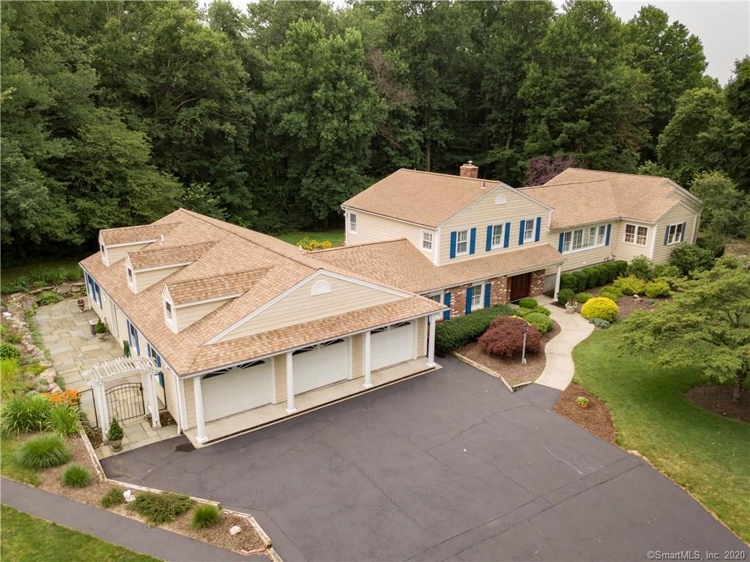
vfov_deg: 53.0
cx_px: 375
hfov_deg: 67.3
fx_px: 563
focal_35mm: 26
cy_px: 281
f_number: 2.2
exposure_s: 1/120
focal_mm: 4.73
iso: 100
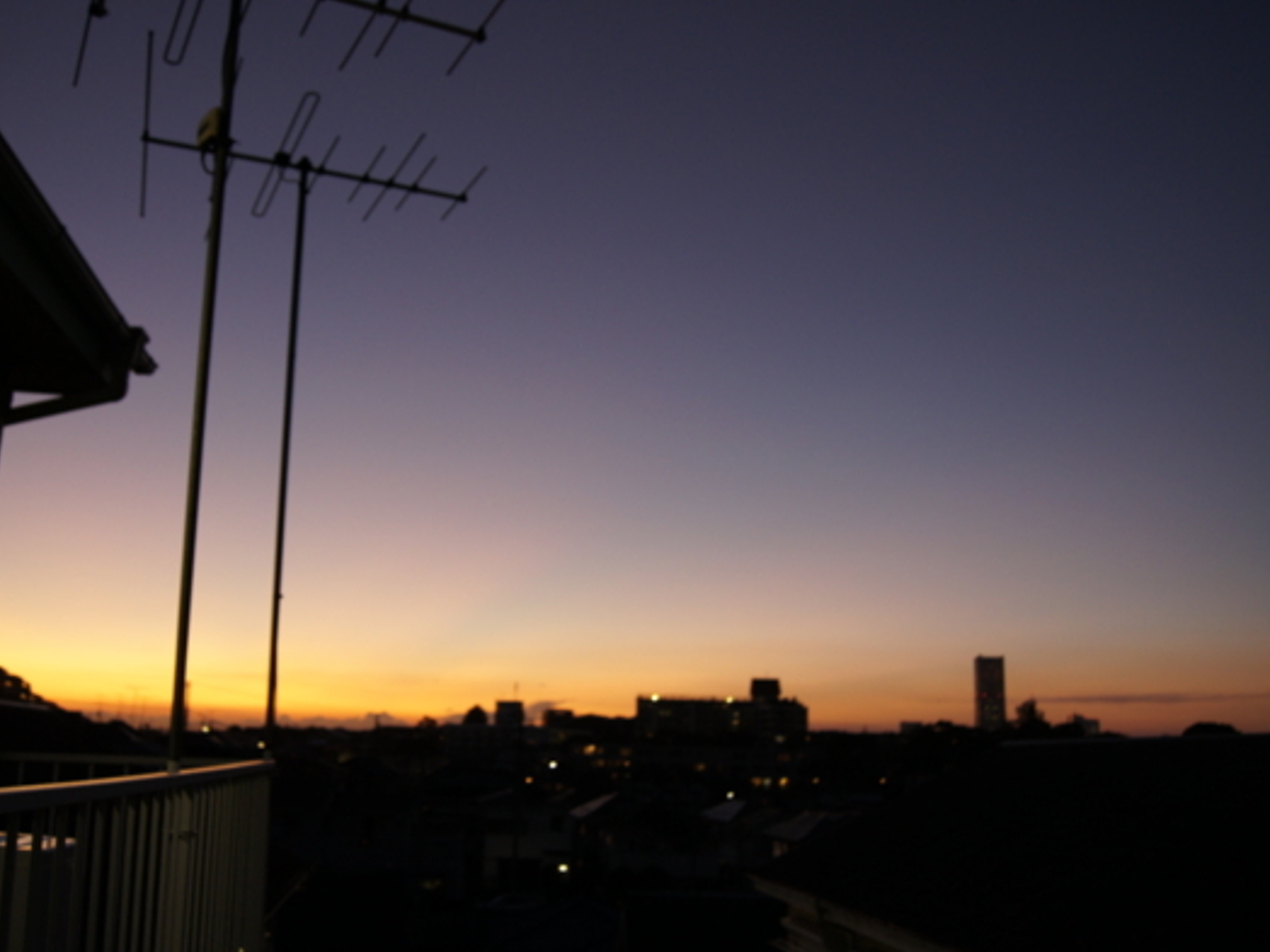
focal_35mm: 33
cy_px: 478
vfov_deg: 42.9
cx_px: 550
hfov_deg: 55.2
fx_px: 1211
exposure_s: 1/30
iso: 400
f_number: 3.5
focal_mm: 20
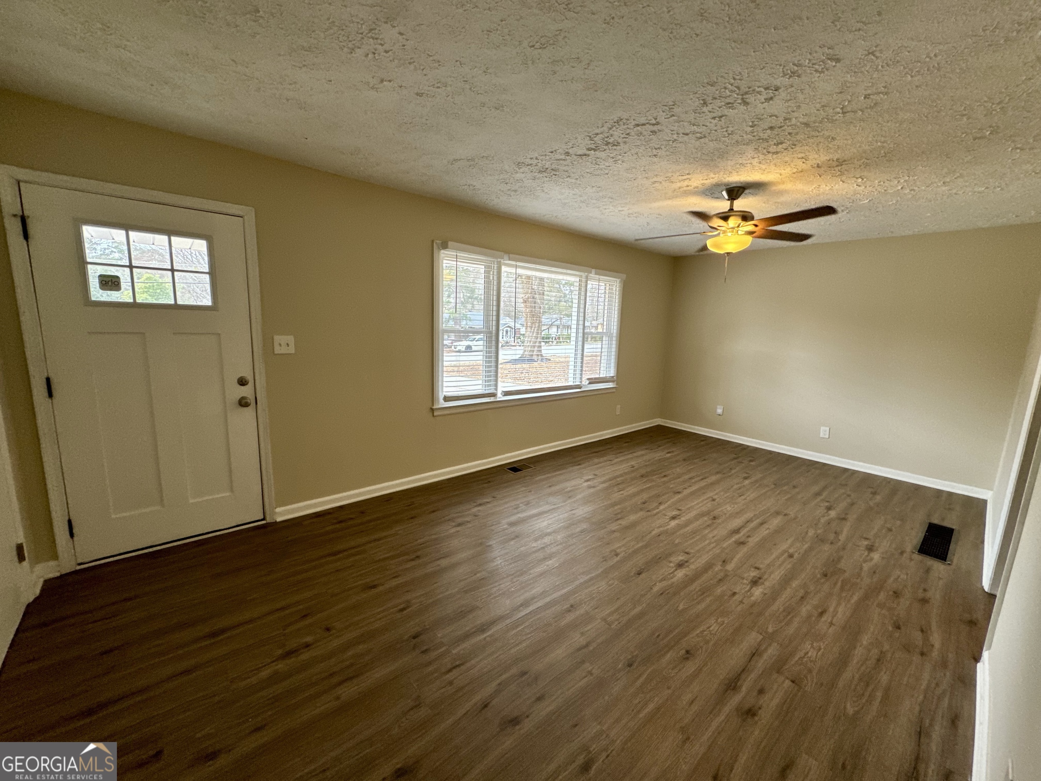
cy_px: 390
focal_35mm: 14
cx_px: 520
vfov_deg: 85.7
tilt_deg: -8.4
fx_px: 421
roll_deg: -2.4
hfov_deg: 102.1
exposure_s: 1/120
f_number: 2.2
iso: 100
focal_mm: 2.22
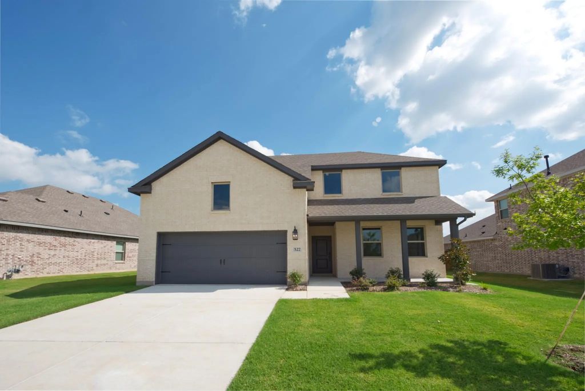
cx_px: 292
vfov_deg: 81.3
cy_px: 196
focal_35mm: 14
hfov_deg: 104.2
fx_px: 228
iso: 100
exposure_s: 1/200
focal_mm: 14
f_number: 14
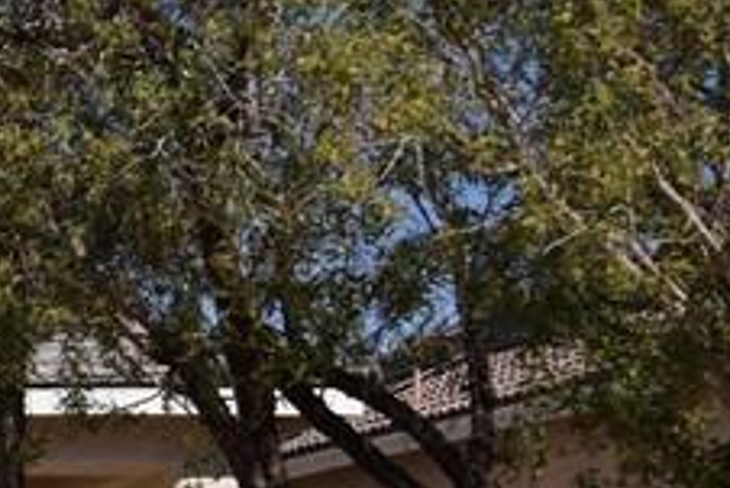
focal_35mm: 144
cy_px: 494
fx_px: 2922
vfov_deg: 9.5
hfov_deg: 12.3
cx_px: -798
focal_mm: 20
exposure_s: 1/500
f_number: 8
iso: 100
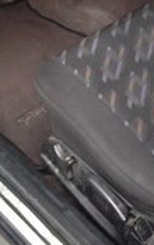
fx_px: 662
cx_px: 120
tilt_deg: -24.7
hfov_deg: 13.2
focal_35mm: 99
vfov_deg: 19.6
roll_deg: -5.8
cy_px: -59
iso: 64
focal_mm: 4.12
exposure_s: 1/20
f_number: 2.4
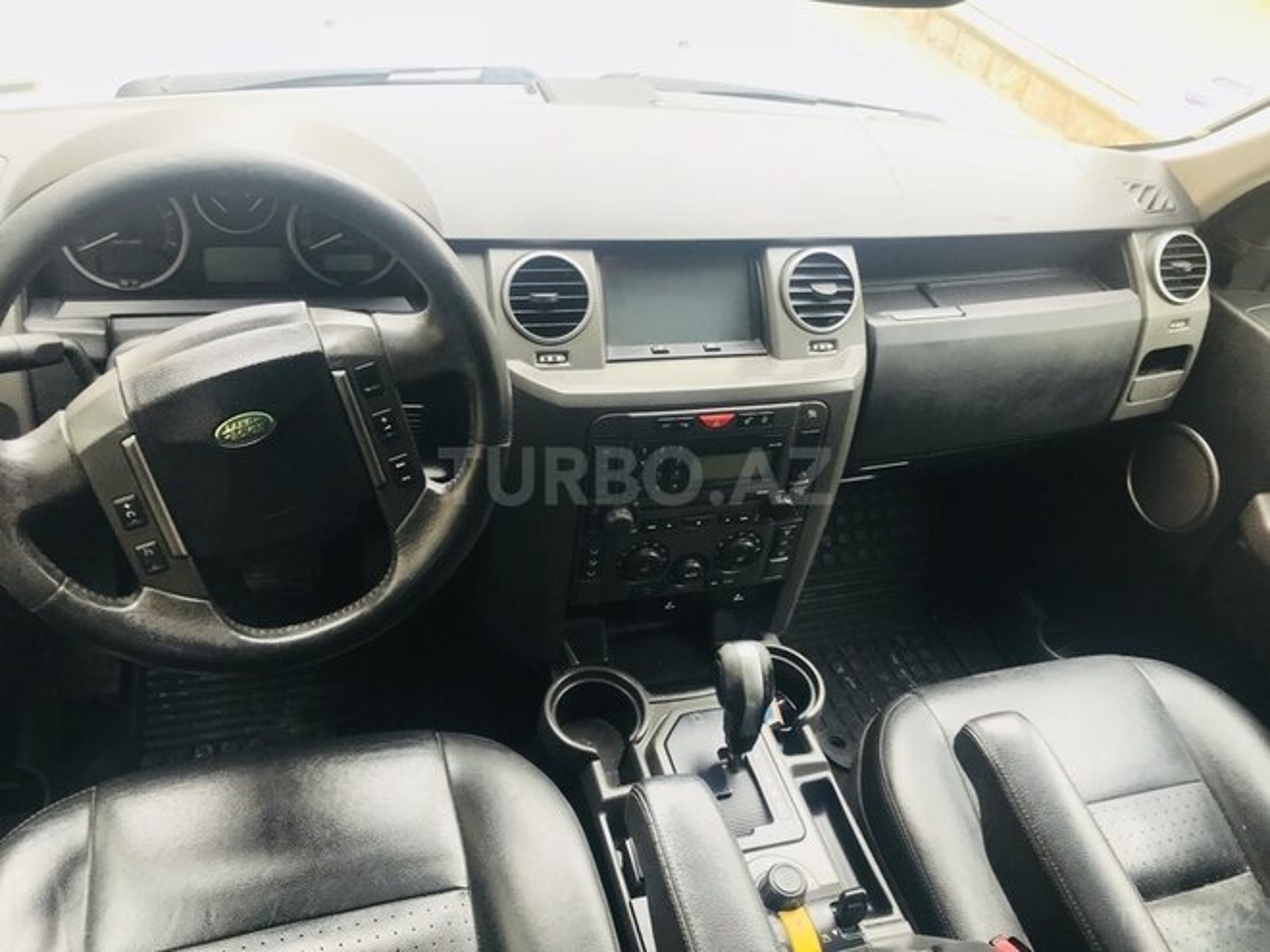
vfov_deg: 49.7
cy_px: 476
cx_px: 635
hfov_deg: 63.4
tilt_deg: -36.9
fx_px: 1027
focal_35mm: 28
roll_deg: -13.3
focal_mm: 3.99
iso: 25
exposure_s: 1/50
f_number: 1.8
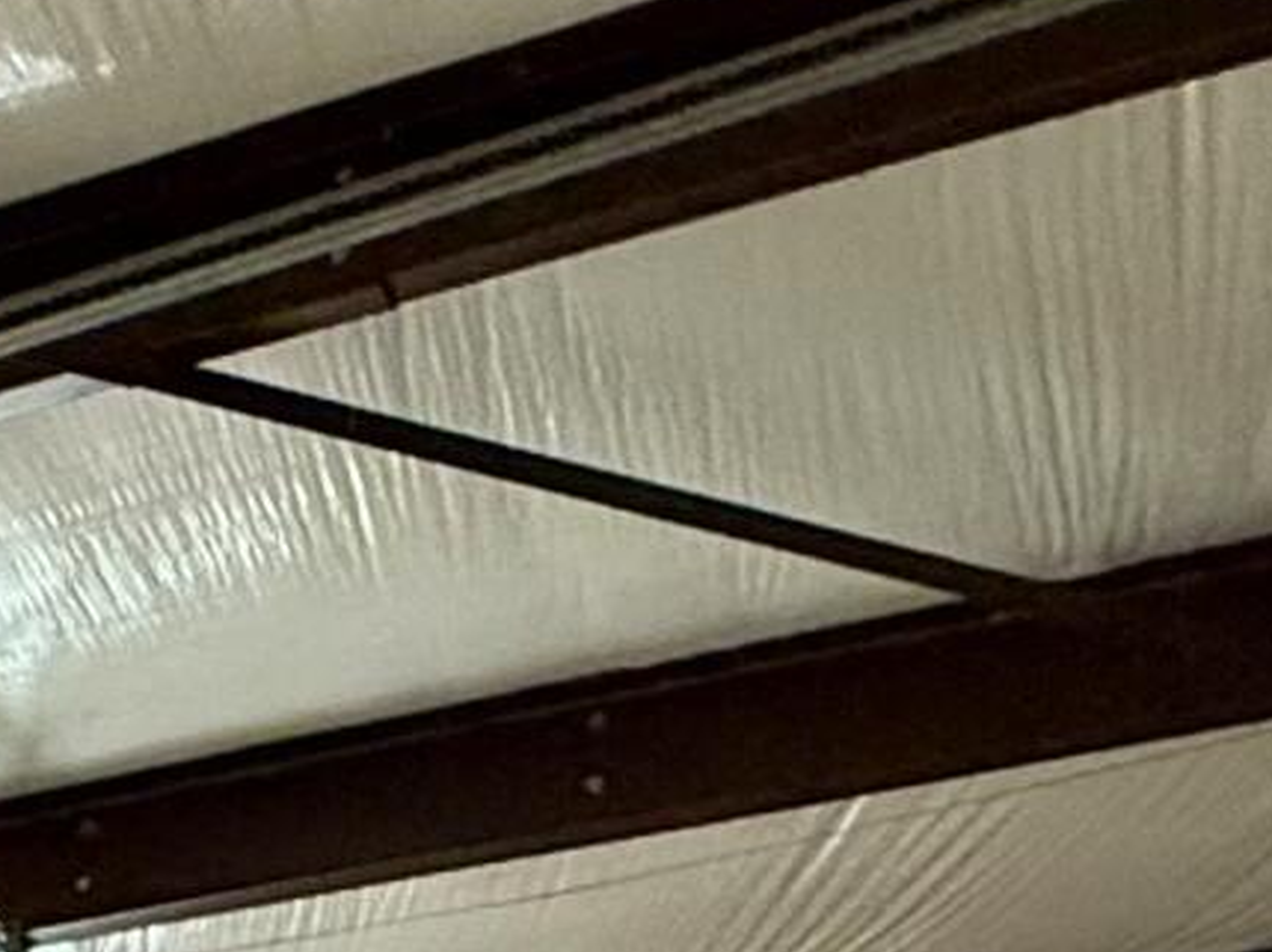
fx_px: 3598
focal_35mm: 98
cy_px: 2011
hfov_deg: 17.5
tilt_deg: +1.7
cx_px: -762
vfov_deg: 12.8
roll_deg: -0.3
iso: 400
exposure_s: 1/120
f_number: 2.2
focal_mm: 2.22
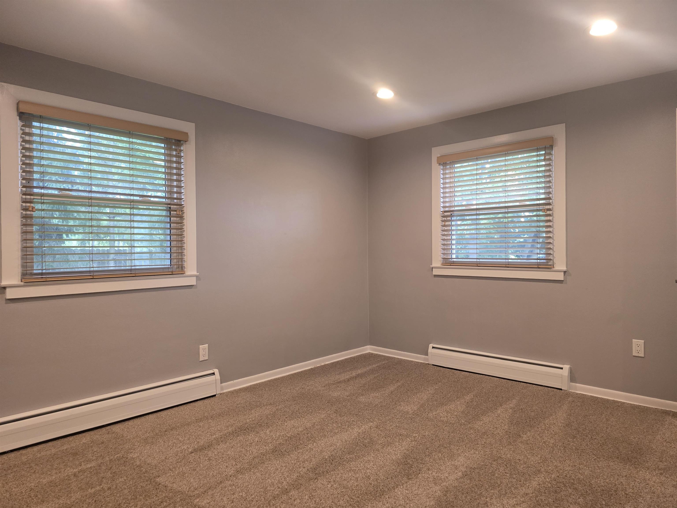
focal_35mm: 23
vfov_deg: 58.9
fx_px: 450
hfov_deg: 73.9
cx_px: 338
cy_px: 254
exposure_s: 1/120
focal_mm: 6.3
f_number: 1.7
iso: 400
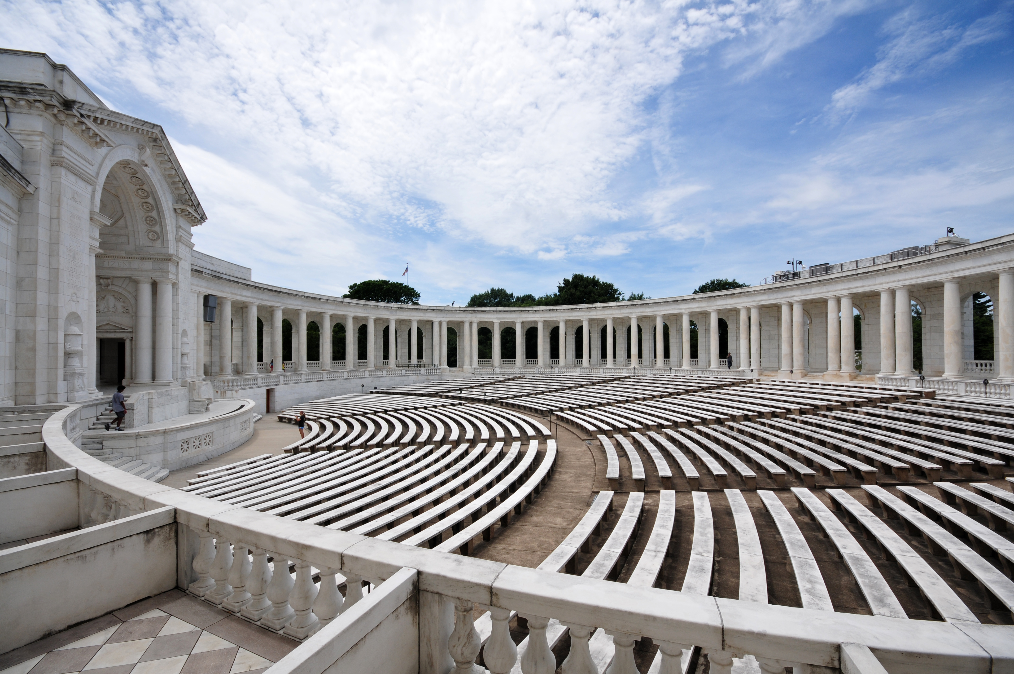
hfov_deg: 100.5
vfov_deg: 77.2
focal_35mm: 15
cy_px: 337
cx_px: 507
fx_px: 422
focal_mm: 10
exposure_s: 1/400
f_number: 10
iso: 200
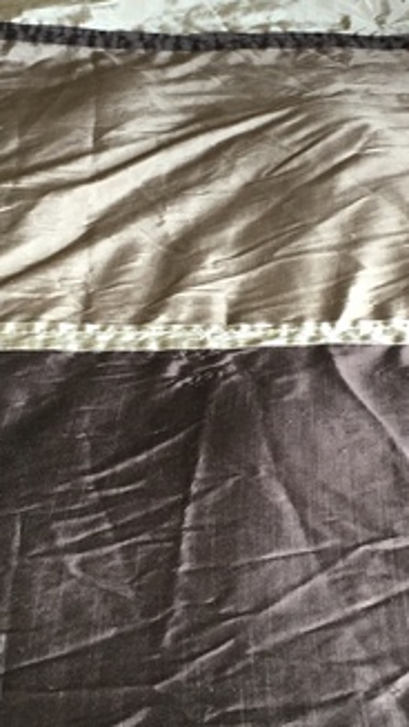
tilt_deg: -31.2
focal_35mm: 58
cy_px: 238
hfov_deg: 20.7
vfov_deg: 35.6
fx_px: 1118
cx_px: 267
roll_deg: +0.2
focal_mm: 4.15
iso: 125
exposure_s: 1/33
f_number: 2.2
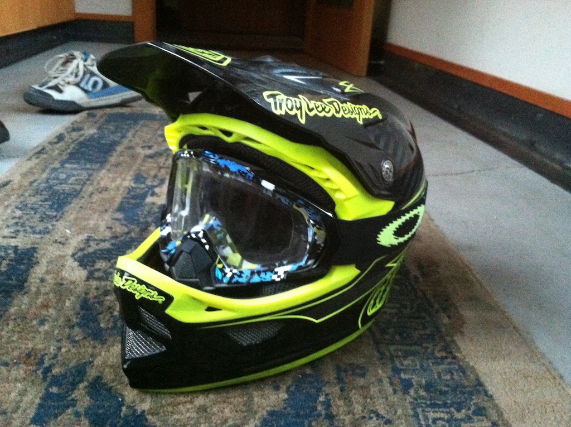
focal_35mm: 35
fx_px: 577
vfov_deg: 40.6
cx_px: 286
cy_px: 214
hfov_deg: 52.7
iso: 1000
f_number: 2.8
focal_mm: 3.85
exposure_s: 1/15
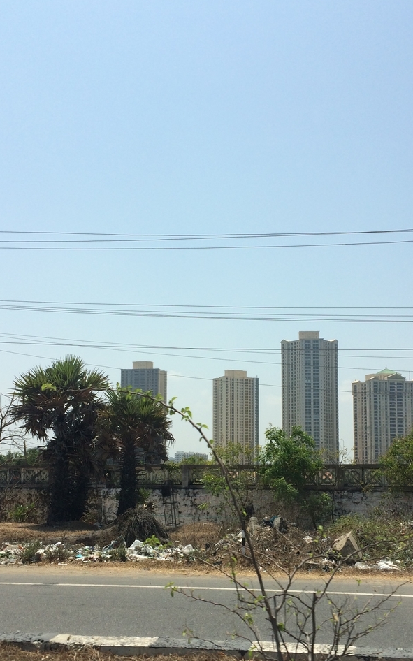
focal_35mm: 39
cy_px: 409
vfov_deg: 49.9
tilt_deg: +2.7
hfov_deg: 32.7
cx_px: 224
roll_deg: +2.1
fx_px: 703
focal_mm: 4.15
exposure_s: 1/2740
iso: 32
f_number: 2.2
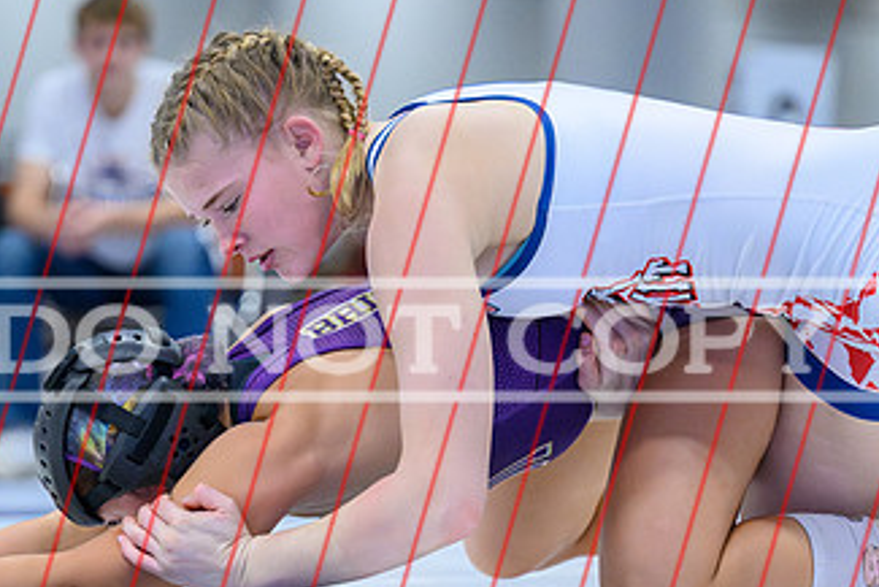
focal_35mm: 256
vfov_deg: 5.4
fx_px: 6253
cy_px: 525
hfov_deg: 8.0
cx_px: 290
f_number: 2.8
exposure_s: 1/800
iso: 8000
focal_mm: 105
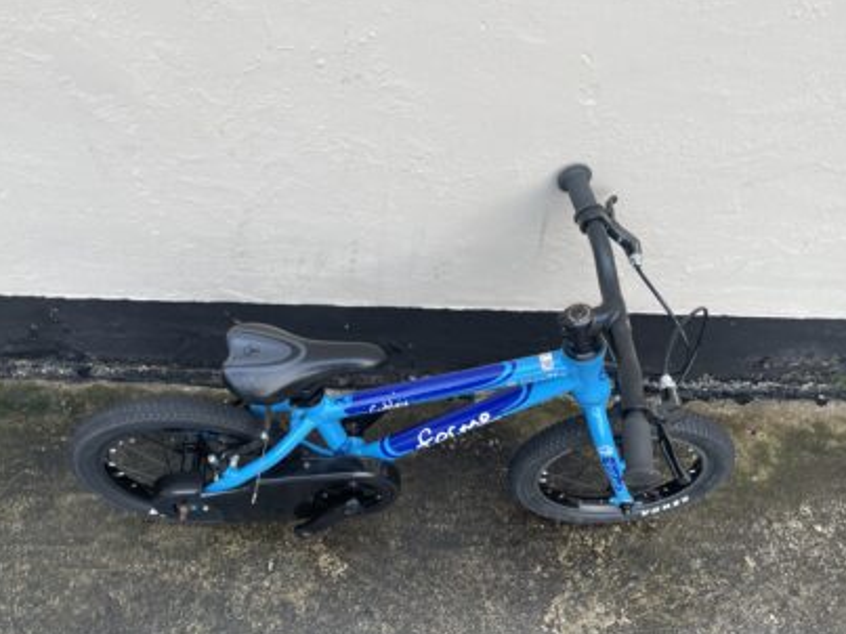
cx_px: 395
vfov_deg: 45.3
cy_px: 365
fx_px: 757
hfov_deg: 58.3
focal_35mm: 31
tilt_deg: -57.6
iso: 50
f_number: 1.6
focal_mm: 4.2
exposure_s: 1/121
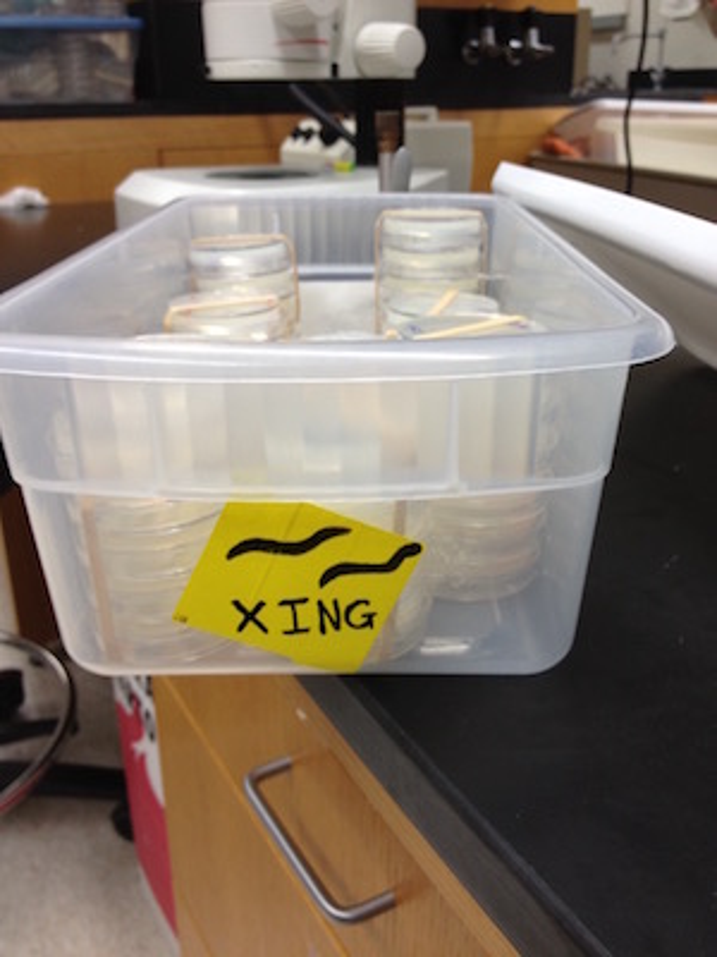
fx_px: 967
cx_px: 358
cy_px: 478
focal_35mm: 35
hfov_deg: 40.7
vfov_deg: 52.6
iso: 64
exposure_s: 1/40
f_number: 2.4
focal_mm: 4.28
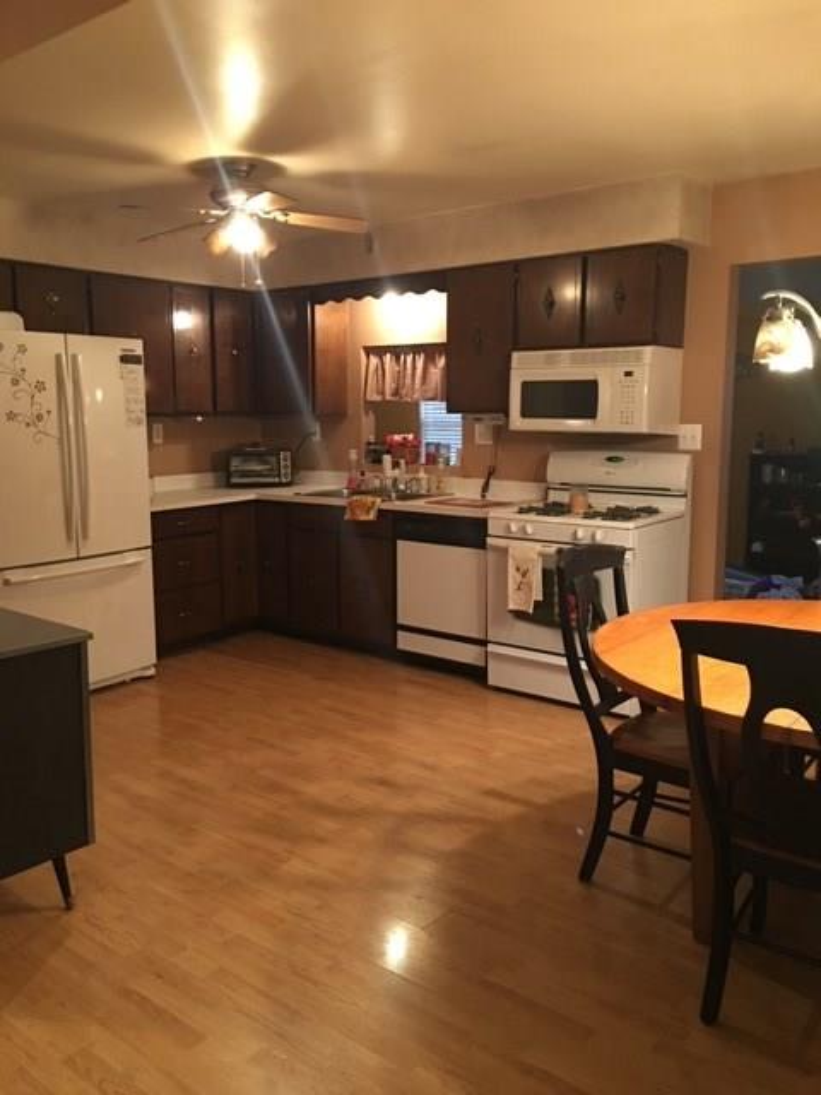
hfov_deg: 48.2
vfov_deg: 61.7
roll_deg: +1.0
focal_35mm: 29
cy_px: 548
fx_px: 917
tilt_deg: -8.0
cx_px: 410
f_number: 2.2
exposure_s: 1/4
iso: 50
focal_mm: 4.15
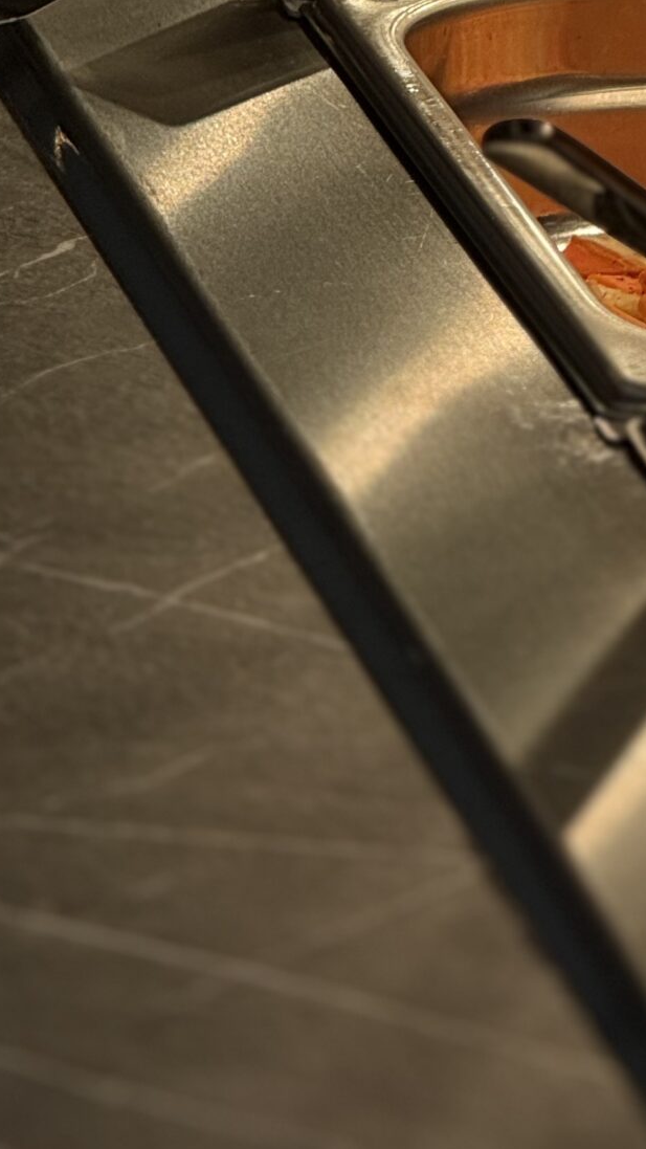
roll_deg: -0.6
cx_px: 958
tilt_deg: -12.3
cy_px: -186
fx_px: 9289
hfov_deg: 4.0
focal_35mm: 305
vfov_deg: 7.0
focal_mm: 15.66
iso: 50
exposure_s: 1/100
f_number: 2.8
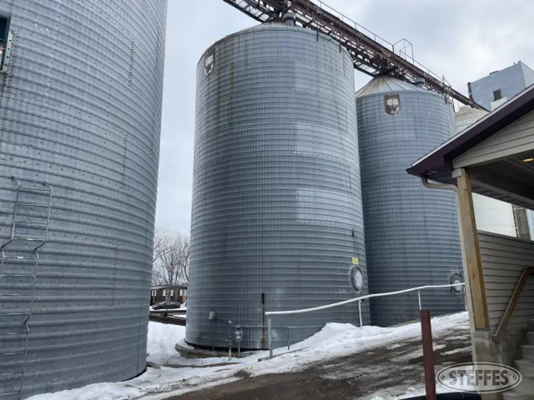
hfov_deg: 67.3
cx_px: 267
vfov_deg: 53.1
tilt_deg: +15.8
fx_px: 401
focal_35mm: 26
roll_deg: +0.3
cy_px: 200
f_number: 1.6
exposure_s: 1/3040
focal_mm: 4.2
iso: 32
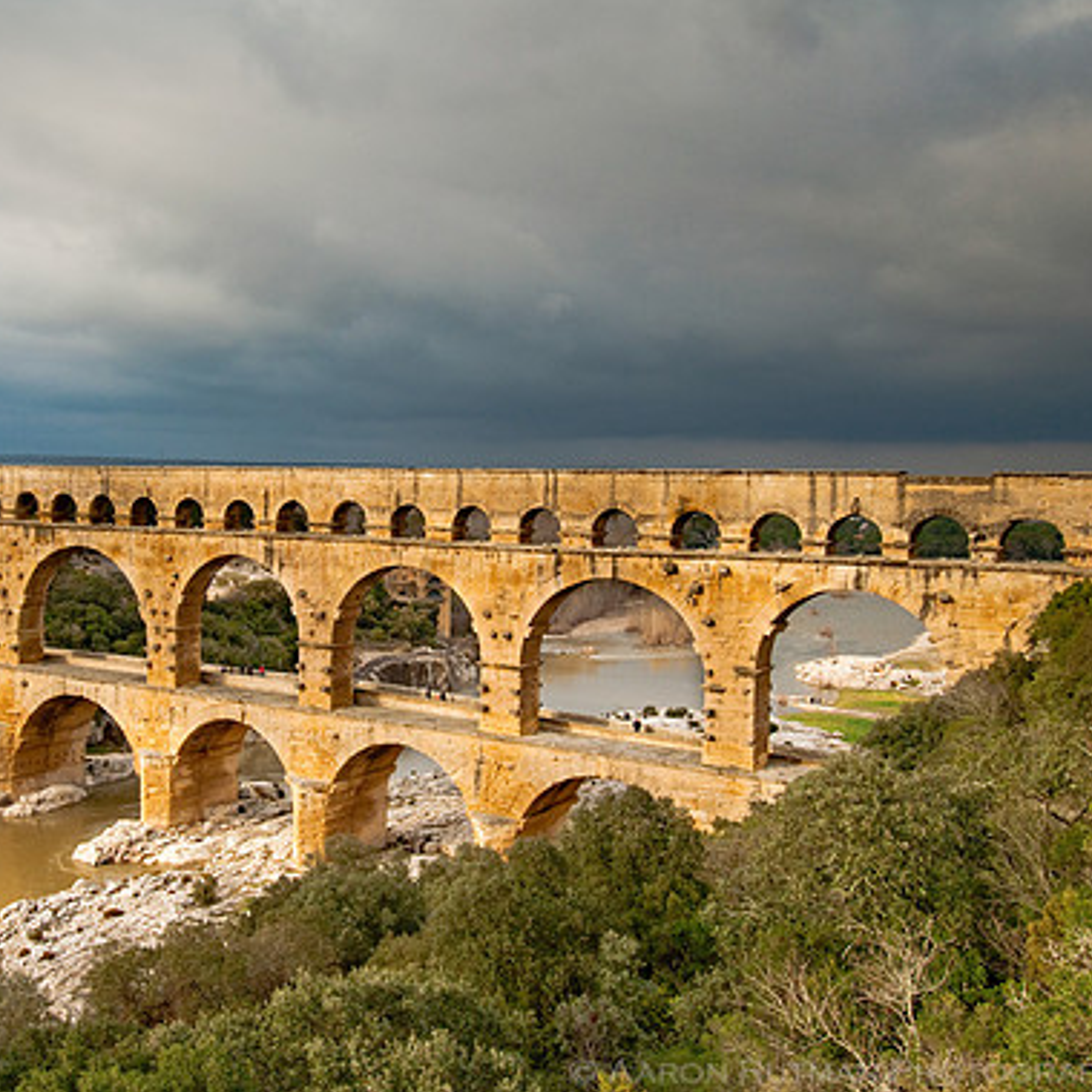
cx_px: 353
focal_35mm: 35
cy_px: 547
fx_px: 1249
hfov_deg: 46.4
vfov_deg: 47.2
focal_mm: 18
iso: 200
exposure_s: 1/250
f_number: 8
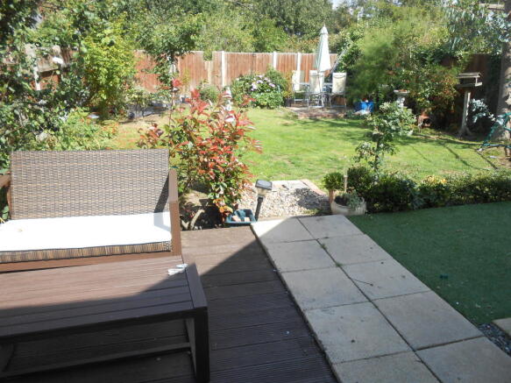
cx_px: 256
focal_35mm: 26
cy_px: 192
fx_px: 384
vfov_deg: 53.0
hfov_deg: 67.3
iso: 80
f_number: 3.5
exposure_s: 1/400
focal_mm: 4.6
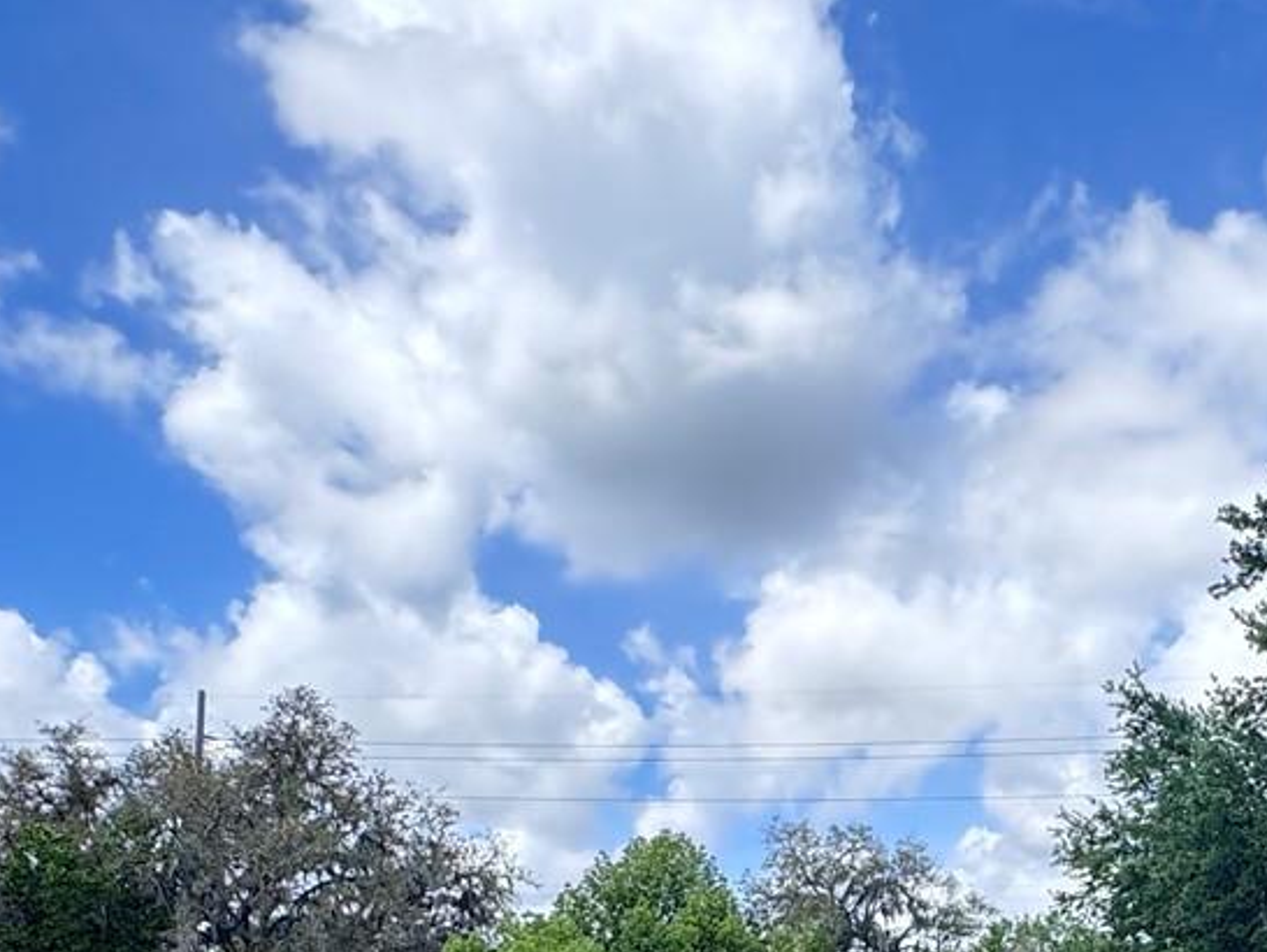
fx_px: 1501
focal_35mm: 41
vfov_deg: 30.2
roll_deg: -2.0
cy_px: 1128
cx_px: 1021
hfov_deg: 43.5
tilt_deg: +0.5
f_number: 2.2
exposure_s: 1/335
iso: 40
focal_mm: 2.22
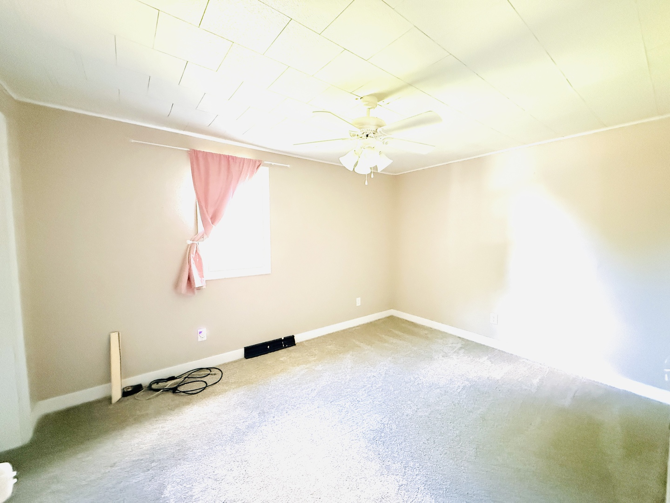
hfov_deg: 102.1
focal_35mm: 14
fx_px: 271
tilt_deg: -2.3
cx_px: 335
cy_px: 252
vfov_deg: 85.7
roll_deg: -0.7
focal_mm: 2.22
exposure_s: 1/60
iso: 1250
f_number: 2.2
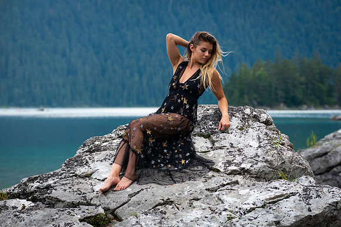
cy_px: 121
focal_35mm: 124
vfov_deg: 11.1
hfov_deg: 16.5
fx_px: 1174
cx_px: 181
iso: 200
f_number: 5
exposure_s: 1/400
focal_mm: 112
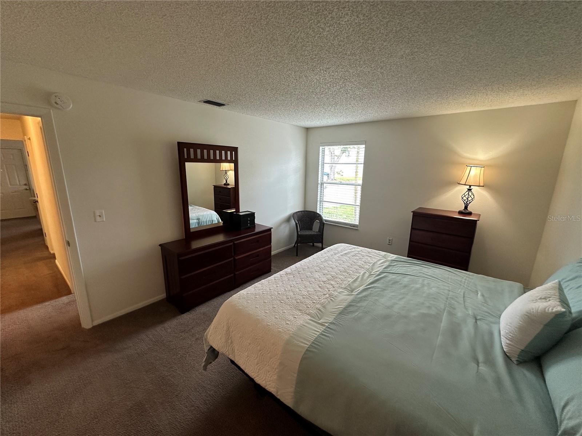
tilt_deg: -11.1
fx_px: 235
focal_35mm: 14
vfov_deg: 85.7
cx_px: 291
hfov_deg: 102.1
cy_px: 218
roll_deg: -1.1
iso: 200
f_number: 2.2
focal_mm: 2.22
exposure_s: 1/120
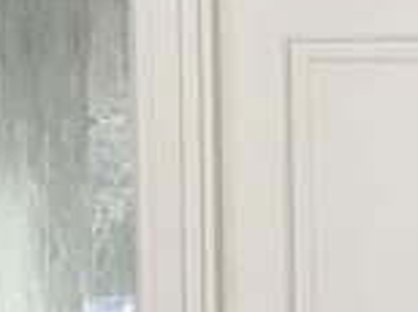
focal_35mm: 155
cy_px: 402
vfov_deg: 9.4
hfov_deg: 12.5
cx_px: 461
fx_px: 1869
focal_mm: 3.3
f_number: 2.4
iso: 32
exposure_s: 1/40
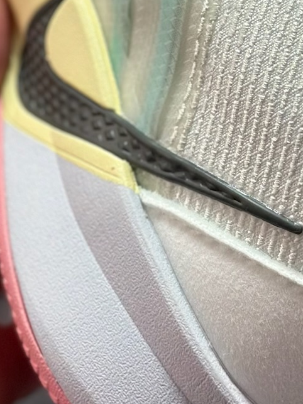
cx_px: 179
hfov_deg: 9.7
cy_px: -6
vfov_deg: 12.7
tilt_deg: -55.6
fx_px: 1786
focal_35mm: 153
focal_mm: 6.86
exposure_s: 1/1695
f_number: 1.78
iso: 80
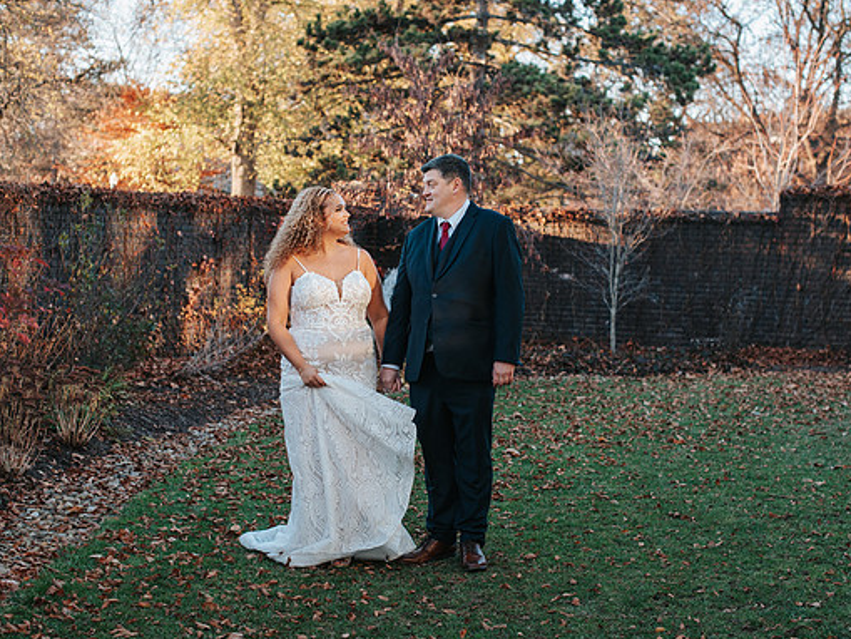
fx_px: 1451
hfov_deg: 32.7
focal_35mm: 59
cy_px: 337
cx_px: 413
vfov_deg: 24.8
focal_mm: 50
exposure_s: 1/500
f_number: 3.2
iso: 900
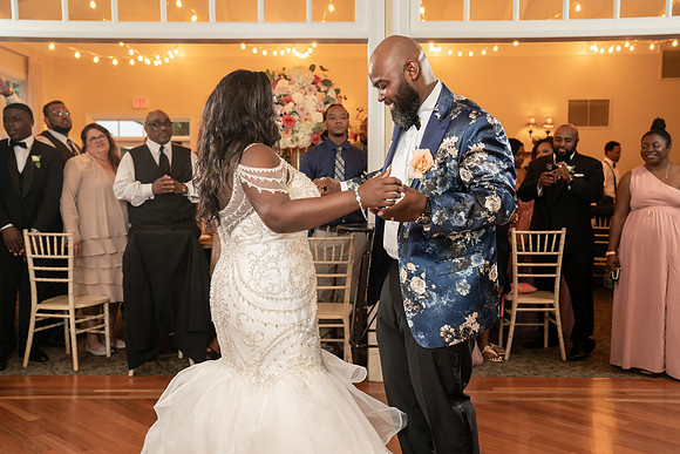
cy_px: 227
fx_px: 720
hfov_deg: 50.6
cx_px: 334
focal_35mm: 38
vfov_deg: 35.0
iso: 4000
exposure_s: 1/200
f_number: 4
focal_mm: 37
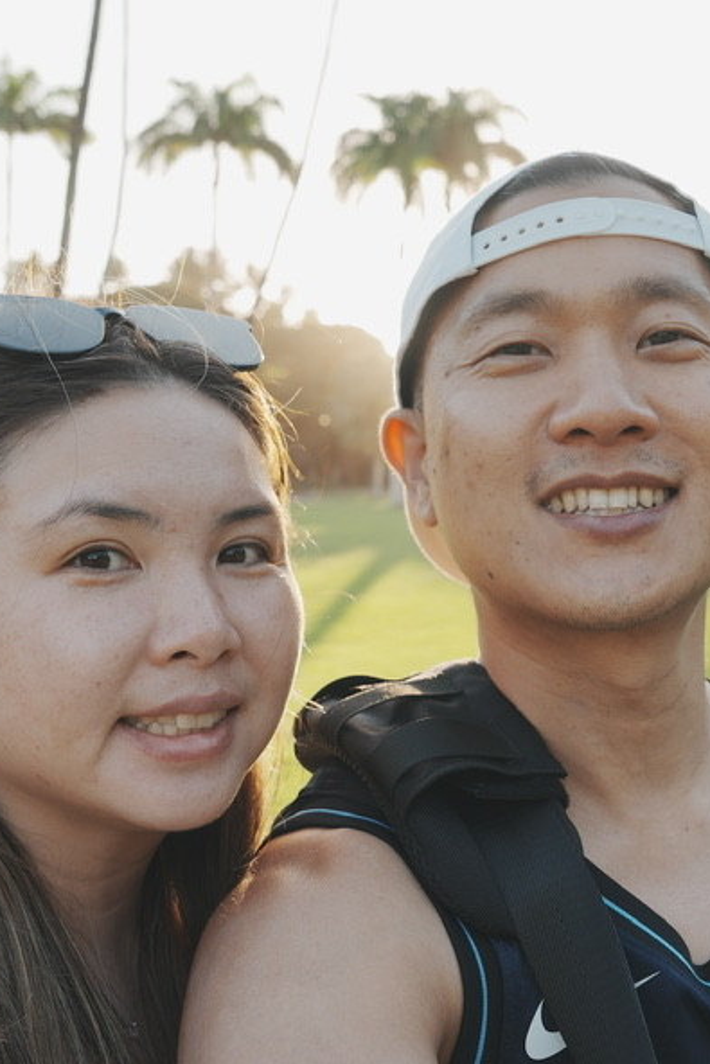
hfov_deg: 30.5
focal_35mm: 44
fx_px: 1301
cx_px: 403
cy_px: 435
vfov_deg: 44.3
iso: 100
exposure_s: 1/100
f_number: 5.6
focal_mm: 24
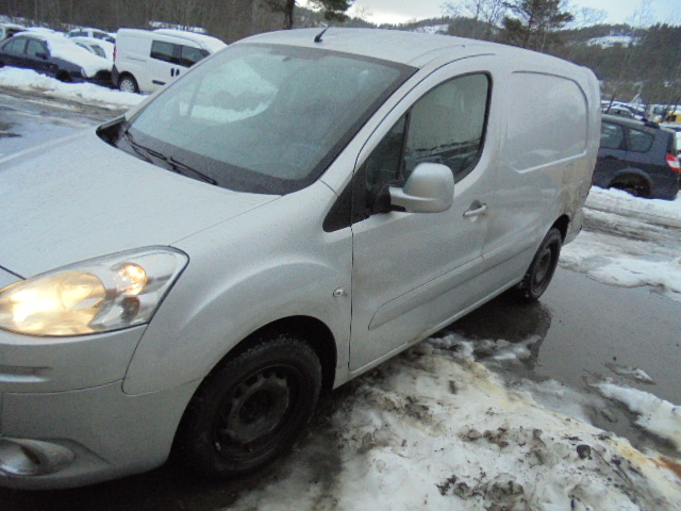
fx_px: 511
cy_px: 256
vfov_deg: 53.1
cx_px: 340
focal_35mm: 26
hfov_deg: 67.3
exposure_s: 1/200
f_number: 3.5
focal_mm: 4.6
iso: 500
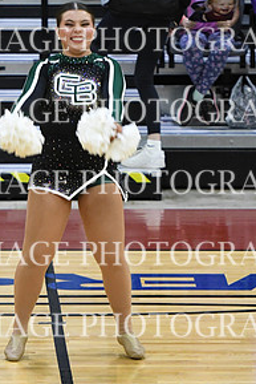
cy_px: 218
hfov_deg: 2.9
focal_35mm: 482
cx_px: 71
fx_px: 5135
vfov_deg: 4.3
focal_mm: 160
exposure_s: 1/400
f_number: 2.8
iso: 3200
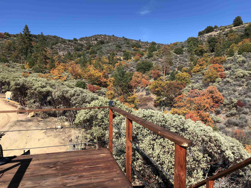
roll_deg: -0.2
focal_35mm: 28
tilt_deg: -2.0
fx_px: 203
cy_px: 94
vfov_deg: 49.7
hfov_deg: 63.4
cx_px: 126
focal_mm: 3.99
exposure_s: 1/1499
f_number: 1.8
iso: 20
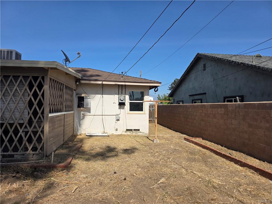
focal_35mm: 23
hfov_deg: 73.9
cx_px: 136
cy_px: 102
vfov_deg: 58.9
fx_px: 181
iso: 80
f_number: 1.7
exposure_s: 1/6809
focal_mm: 6.3
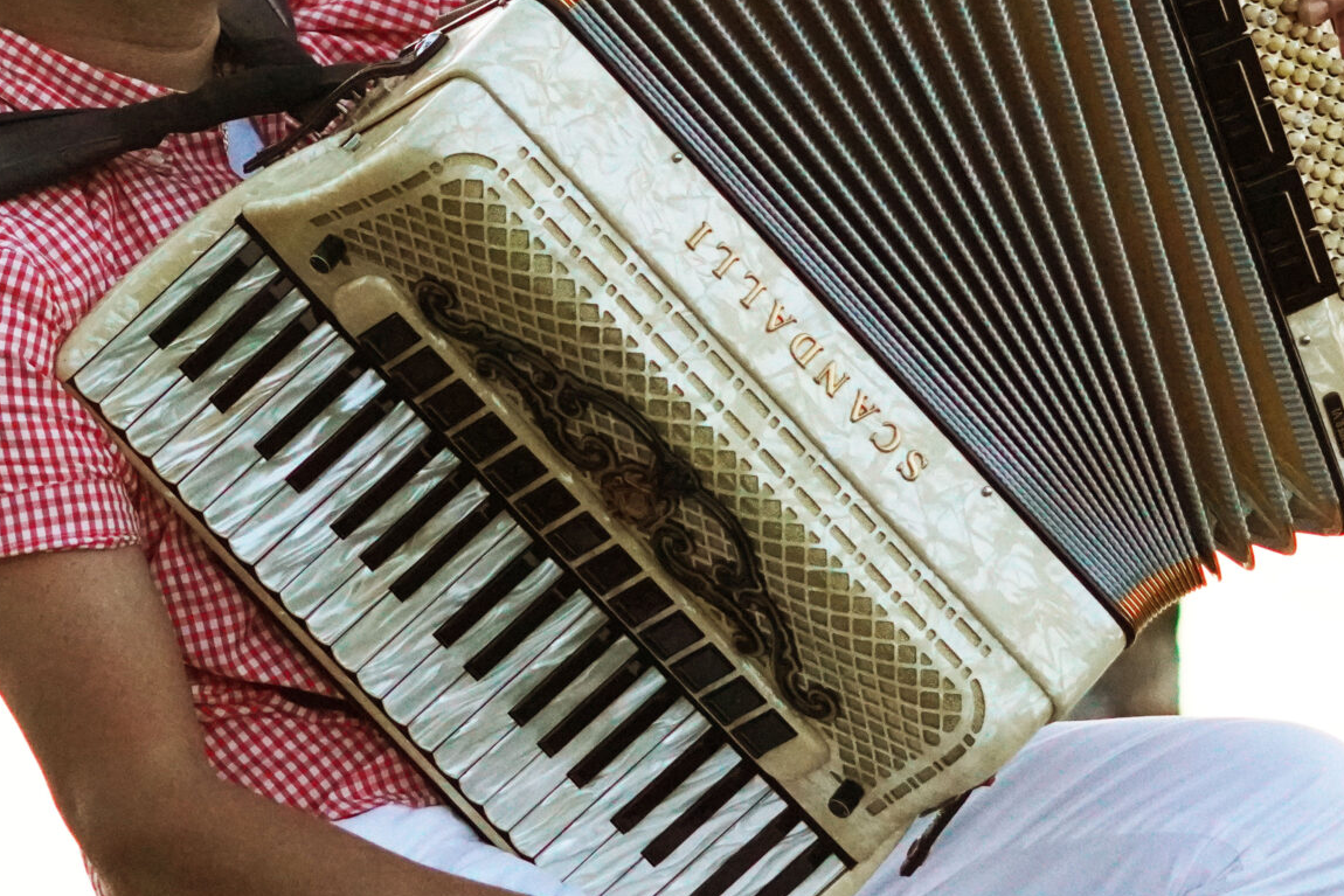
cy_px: 272
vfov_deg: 8.2
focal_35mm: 167
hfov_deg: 12.3
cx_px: 366
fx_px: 6235
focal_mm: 50
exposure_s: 1/160
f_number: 2
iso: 6400
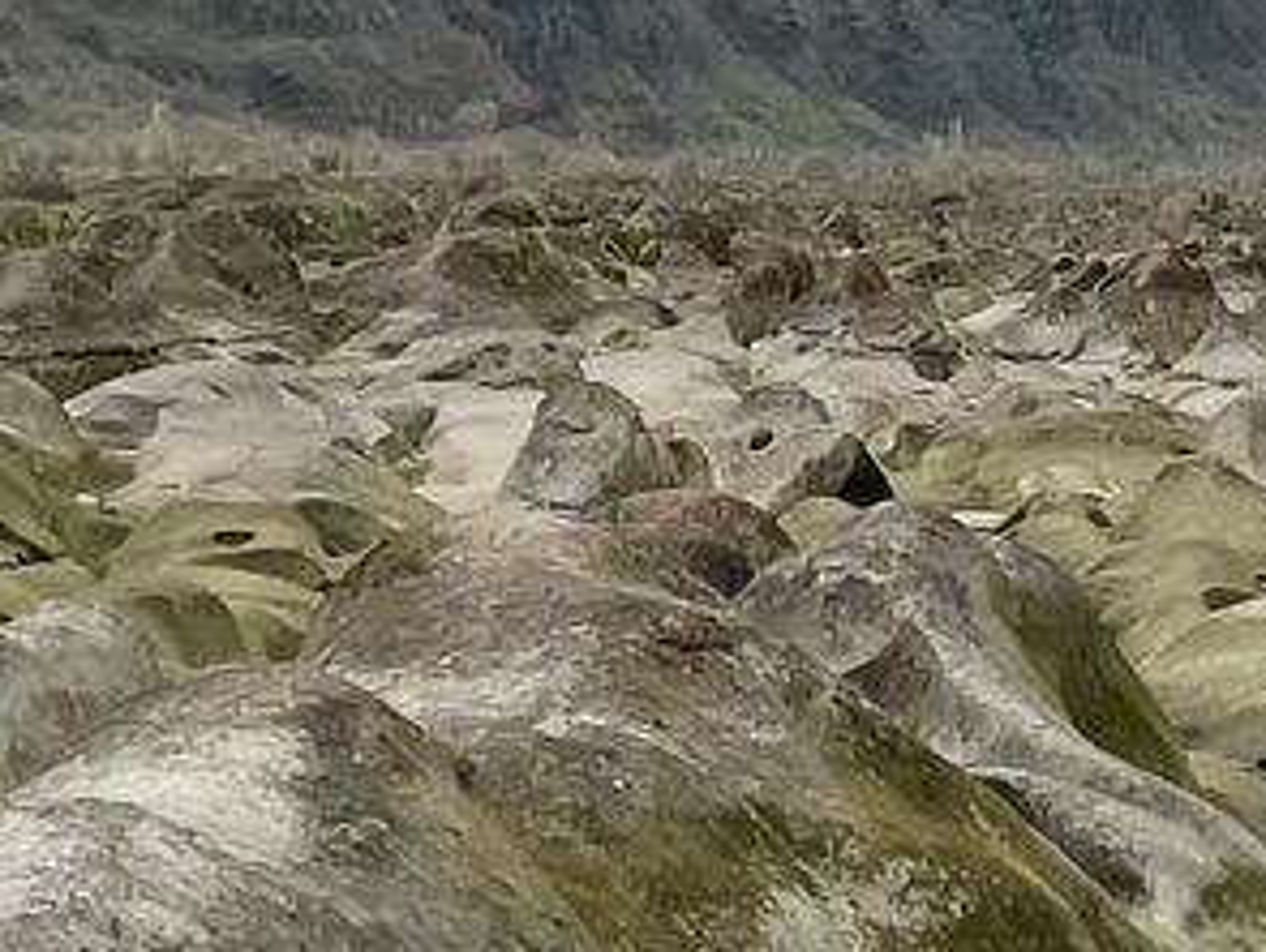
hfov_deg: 10.8
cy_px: -699
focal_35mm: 176
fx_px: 6445
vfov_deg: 8.2
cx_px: 1880
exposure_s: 1/1667
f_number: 1.6
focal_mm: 4.2
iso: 50
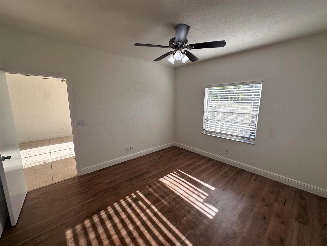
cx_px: 164
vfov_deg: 85.7
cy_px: 123
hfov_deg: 102.1
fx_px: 132
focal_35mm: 14
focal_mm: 2.22
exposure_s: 1/251
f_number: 2.2
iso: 40
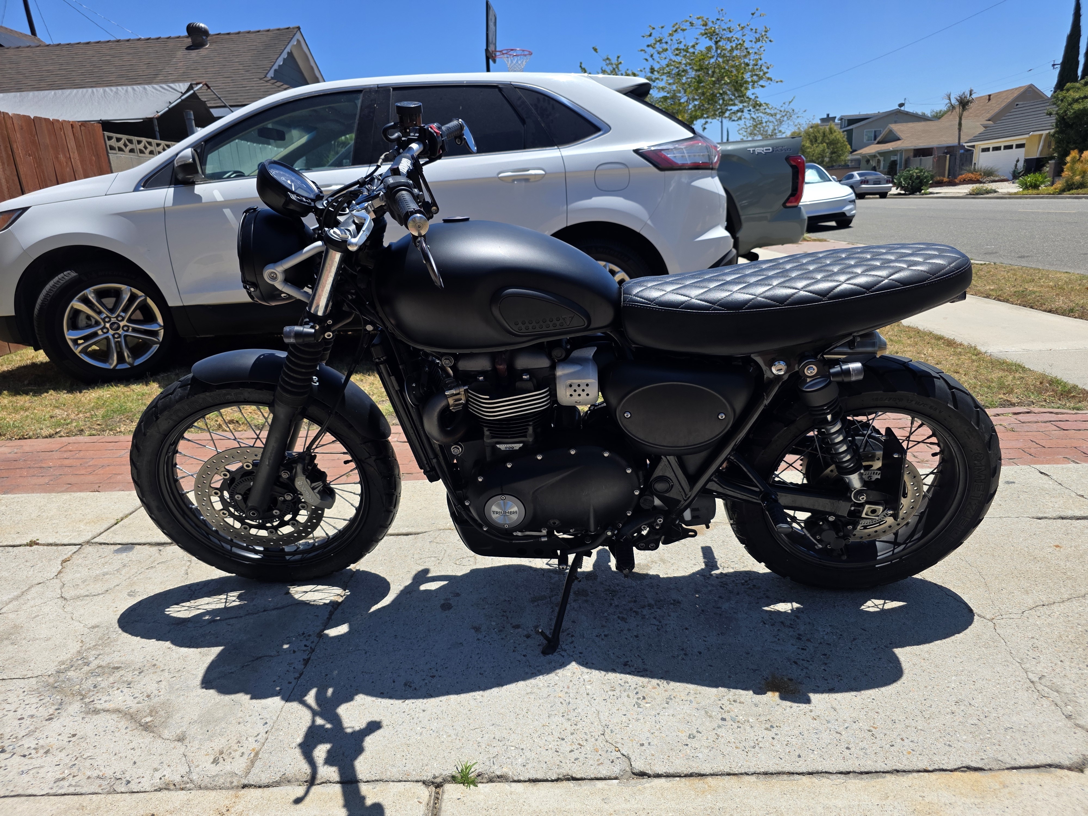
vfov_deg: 58.9
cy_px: 408
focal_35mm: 23
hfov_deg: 73.9
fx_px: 723
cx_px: 544
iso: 80
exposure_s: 1/5296
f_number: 1.7
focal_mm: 6.3
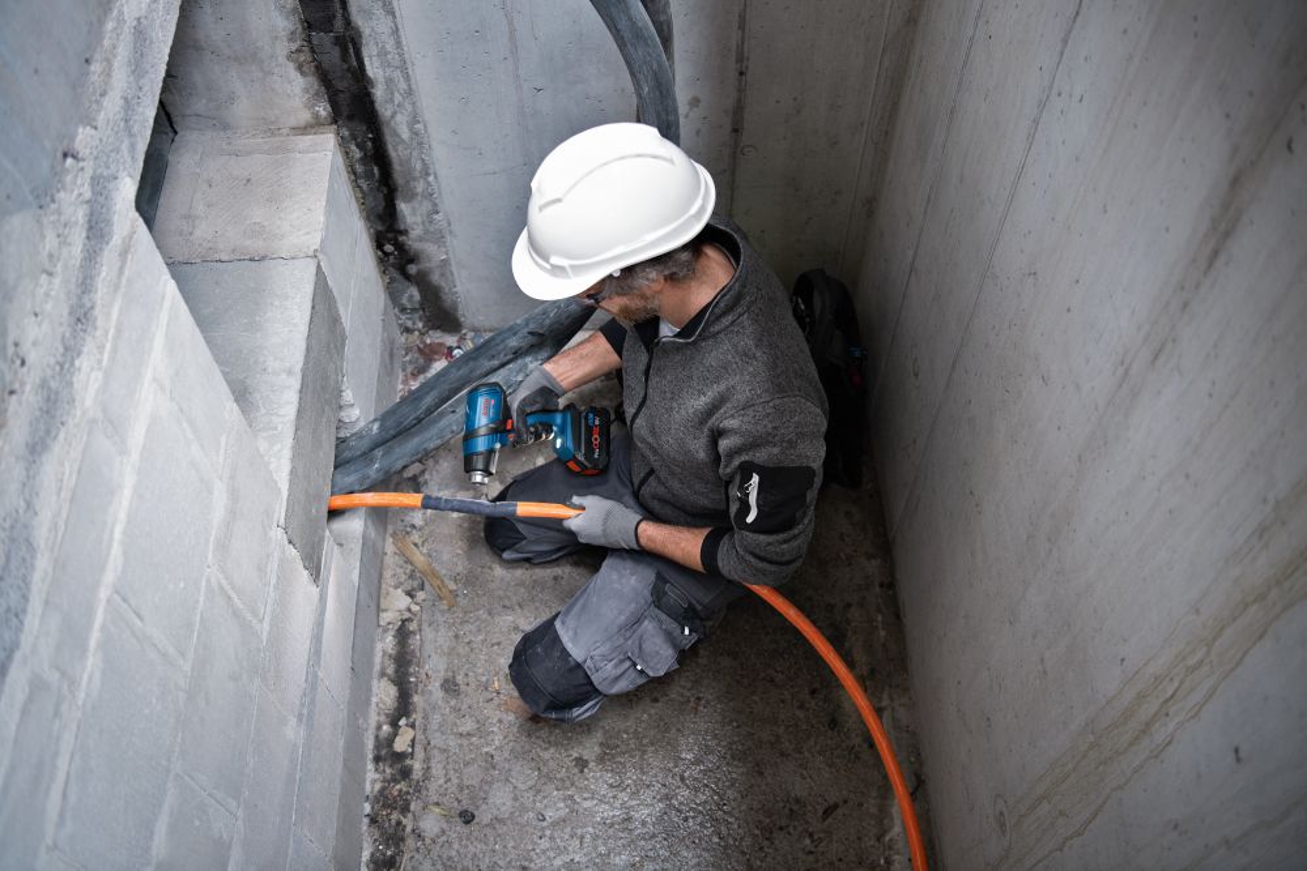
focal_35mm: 35
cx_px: 654
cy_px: 436
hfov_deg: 54.4
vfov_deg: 37.9
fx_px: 1271
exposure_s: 1/100
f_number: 2.8
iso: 1000
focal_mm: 35
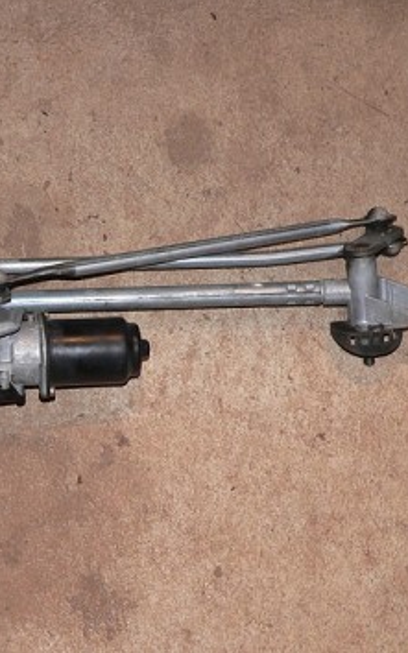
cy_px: 325
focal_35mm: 69
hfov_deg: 18.7
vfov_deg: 29.8
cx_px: 100
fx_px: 1229
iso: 100
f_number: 2.8
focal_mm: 7.9
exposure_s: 1/60
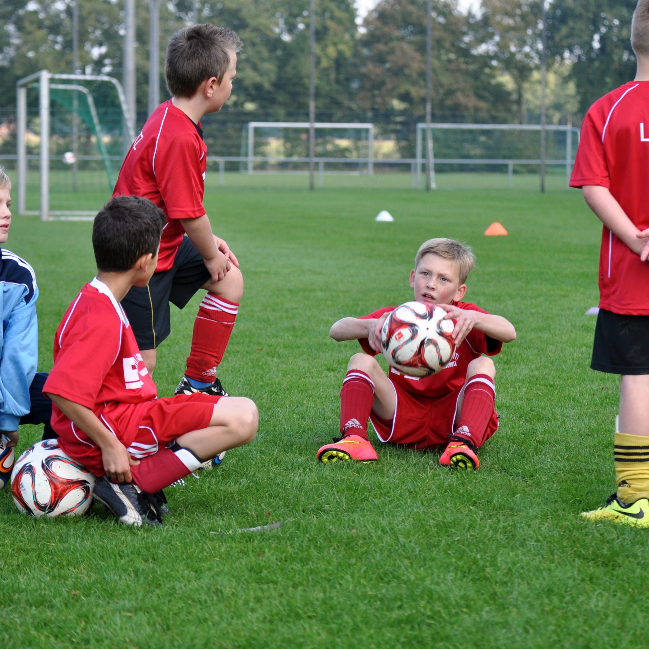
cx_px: 348
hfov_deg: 12.9
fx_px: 2864
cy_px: 325
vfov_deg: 12.9
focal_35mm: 135
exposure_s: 1/640
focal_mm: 70
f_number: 4
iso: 400
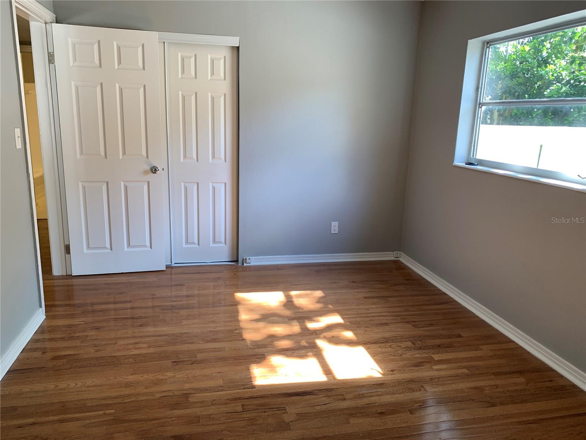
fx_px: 440
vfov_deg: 53.1
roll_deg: -2.0
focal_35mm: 26
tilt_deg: -12.8
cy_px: 220
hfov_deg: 67.3
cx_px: 293
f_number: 1.8
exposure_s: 1/120
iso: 64
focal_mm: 4.25
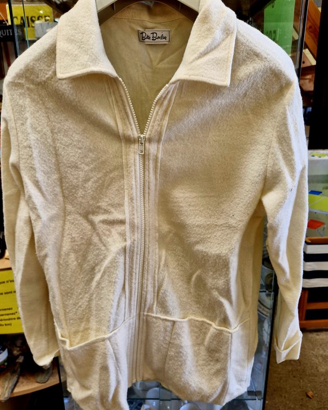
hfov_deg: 56.8
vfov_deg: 68.0
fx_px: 303
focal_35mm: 25
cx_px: 159
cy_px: 192
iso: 50
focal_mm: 5.54
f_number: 1.8
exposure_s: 1/100
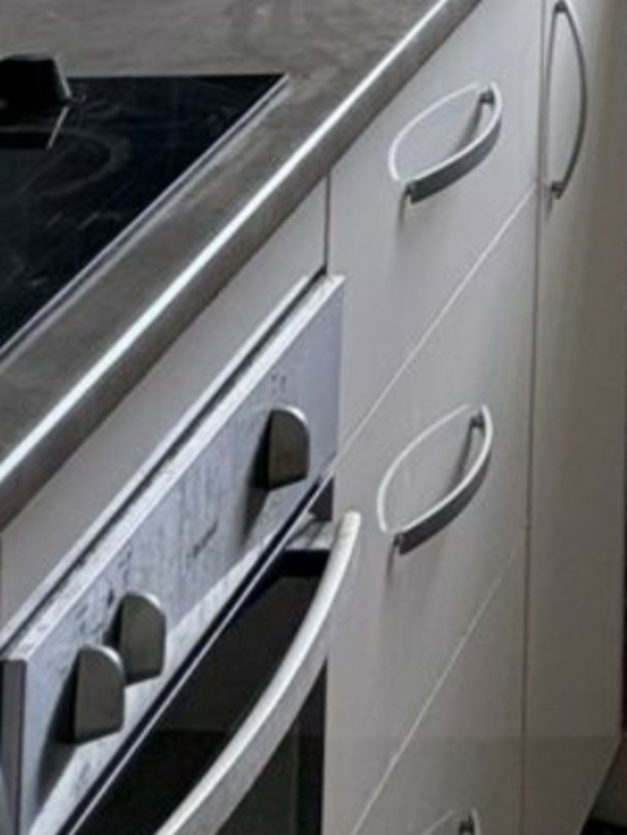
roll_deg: +0.6
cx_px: 1377
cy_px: -1755
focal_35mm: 166
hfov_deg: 8.4
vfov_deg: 9.2
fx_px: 4007
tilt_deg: +10.6
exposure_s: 1/207
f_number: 1.6
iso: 125
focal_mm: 5.96
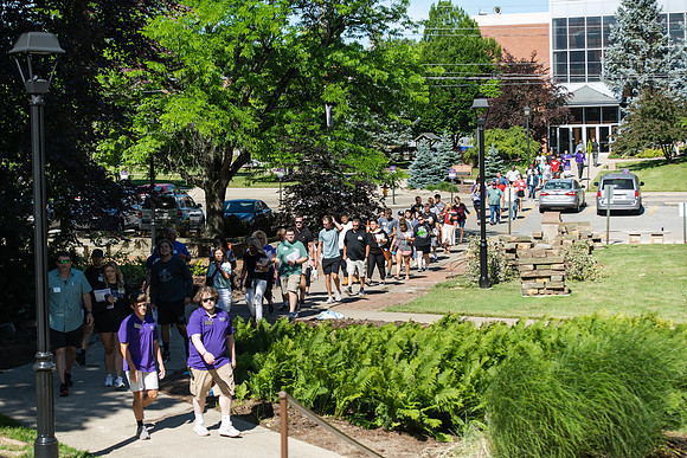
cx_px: 344
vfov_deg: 14.9
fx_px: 1756
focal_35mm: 92
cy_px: 229
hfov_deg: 22.1
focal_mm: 92
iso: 100
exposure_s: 1/640
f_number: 4
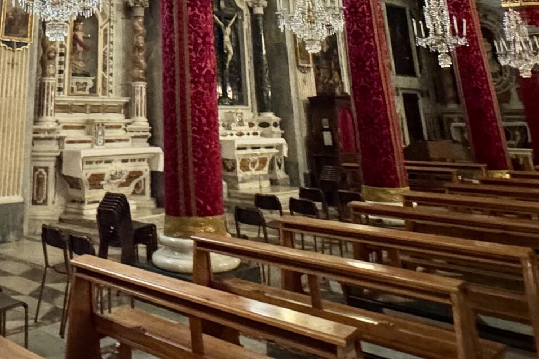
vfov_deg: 28.5
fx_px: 584
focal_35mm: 39
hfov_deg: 47.5
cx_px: 129
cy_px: -100
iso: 800
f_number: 2.2
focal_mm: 2.22
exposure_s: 1/50
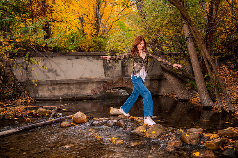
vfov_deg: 44.7
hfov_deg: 63.5
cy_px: 70
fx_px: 192
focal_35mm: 29
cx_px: 122
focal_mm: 24
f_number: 4
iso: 1250
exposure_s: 1/80
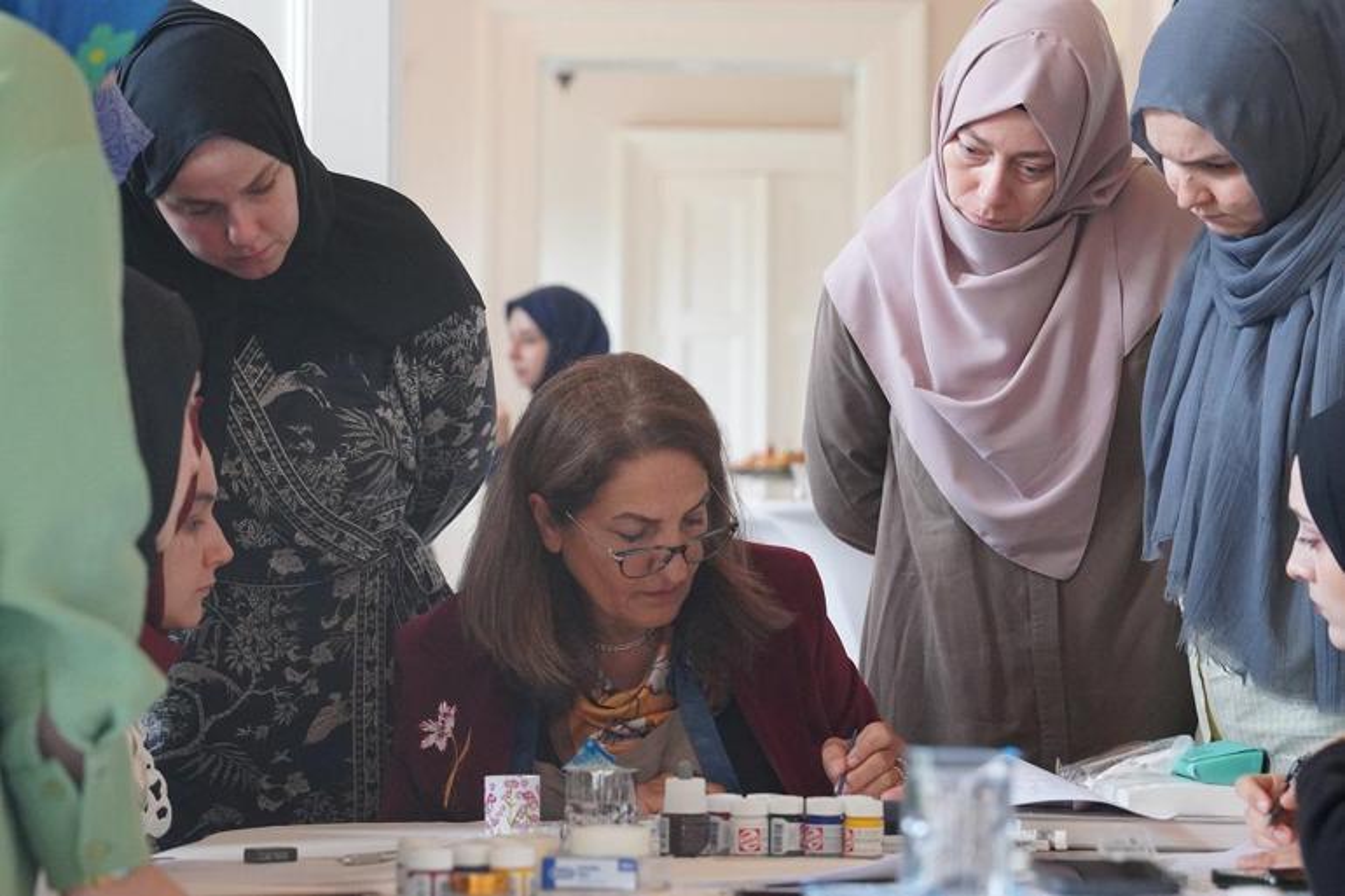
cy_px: 448
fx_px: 3922
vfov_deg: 13.0
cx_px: 672
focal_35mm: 105
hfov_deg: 19.5
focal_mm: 70
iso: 3200
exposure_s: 1/160
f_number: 4
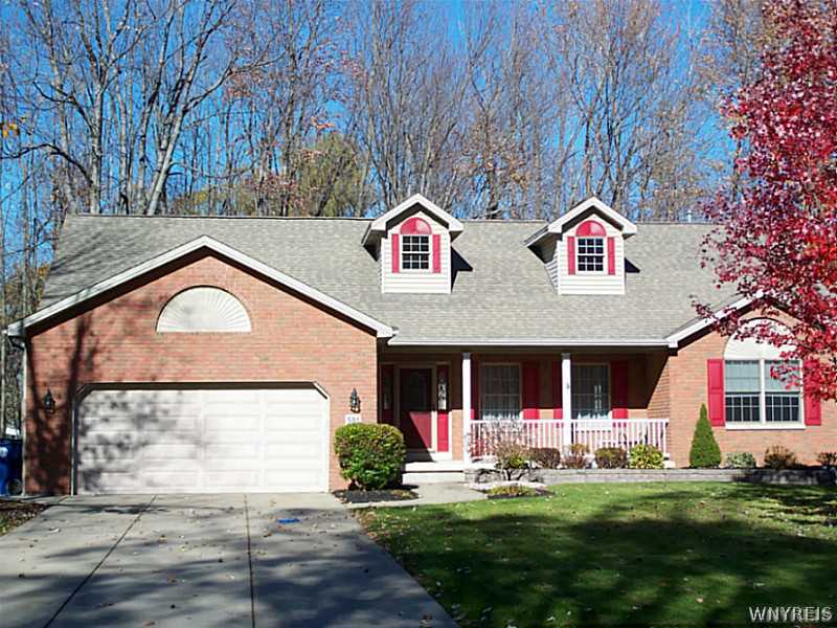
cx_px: 418
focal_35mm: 59
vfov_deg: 24.8
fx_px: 1427
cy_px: 314
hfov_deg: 32.7
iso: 64
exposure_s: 1/640
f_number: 3.2
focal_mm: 12.6
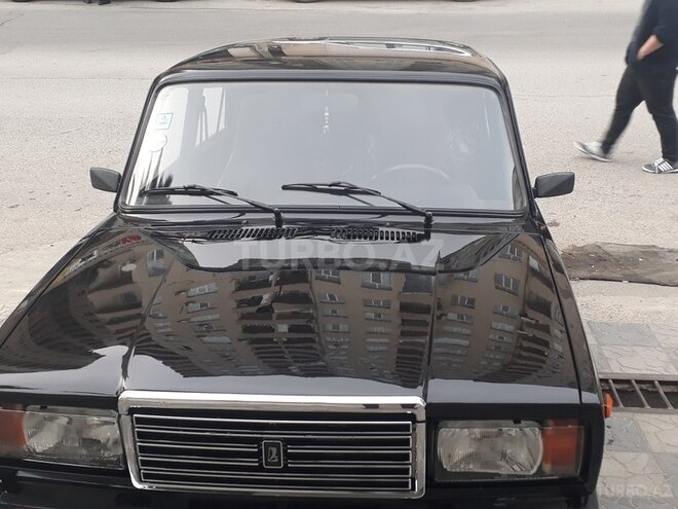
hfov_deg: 65.3
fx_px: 529
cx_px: 339
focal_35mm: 27
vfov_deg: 51.4
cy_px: 254
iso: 50
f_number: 1.9
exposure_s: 1/50
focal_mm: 3.6
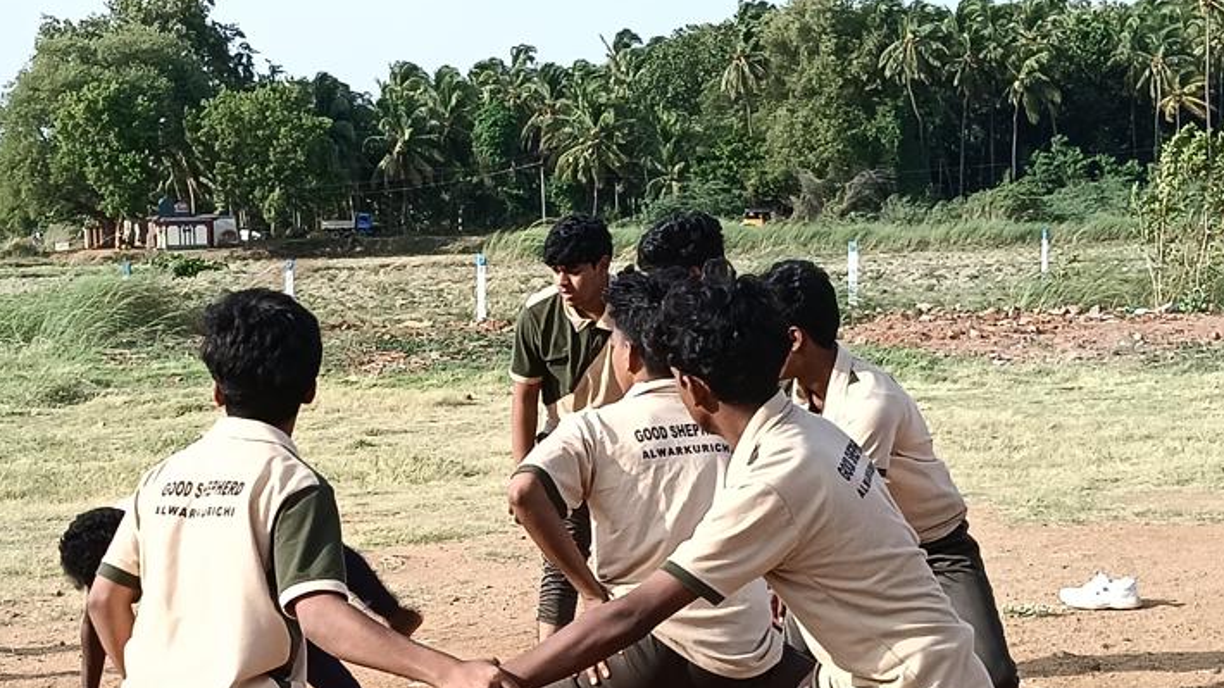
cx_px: 379
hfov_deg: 27.3
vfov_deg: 15.5
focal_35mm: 77
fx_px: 2499
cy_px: 597
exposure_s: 1/271
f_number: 1.8
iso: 50
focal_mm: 3.98
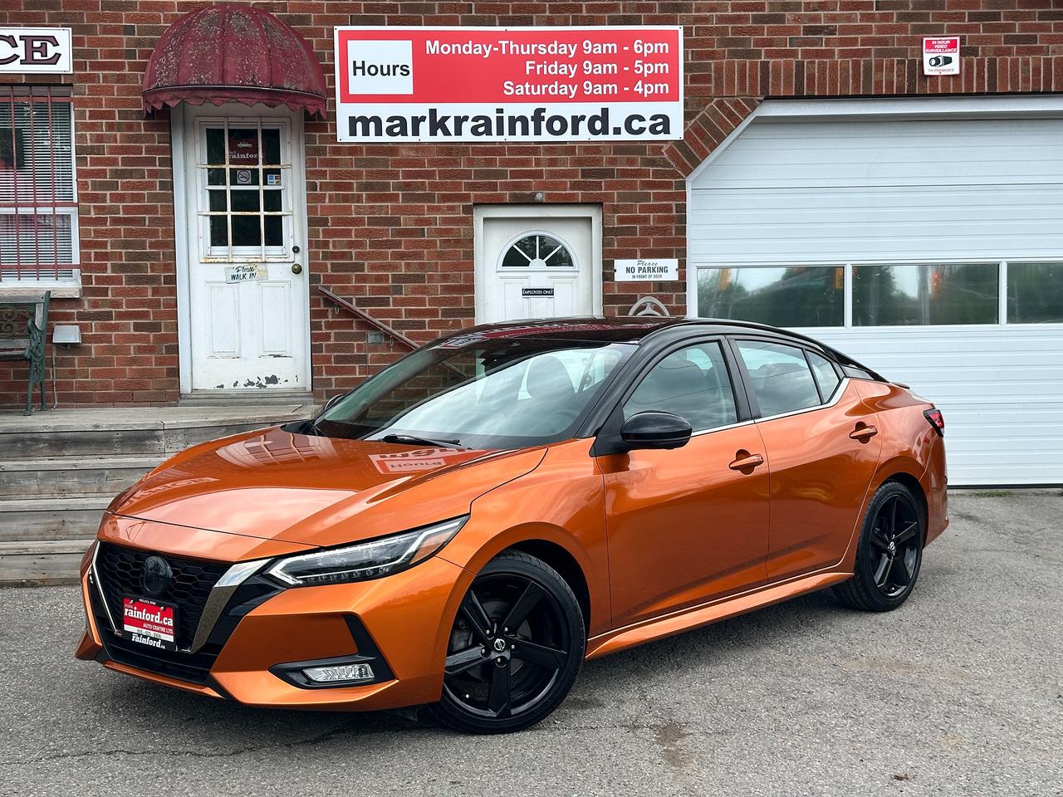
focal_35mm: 48
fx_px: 1474
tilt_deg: -3.0
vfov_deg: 30.3
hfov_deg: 39.7
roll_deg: +1.0
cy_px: 398
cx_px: 532
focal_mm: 6.86
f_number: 1.78
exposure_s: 1/1414
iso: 64
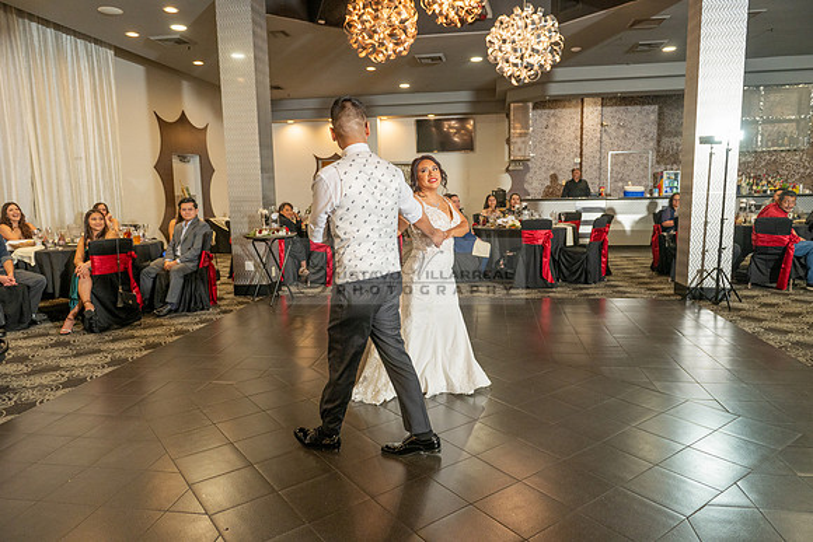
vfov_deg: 53.2
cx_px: 406
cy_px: 271
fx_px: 542
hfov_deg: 73.7
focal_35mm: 24
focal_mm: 24
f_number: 4.5
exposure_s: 1/125
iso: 800
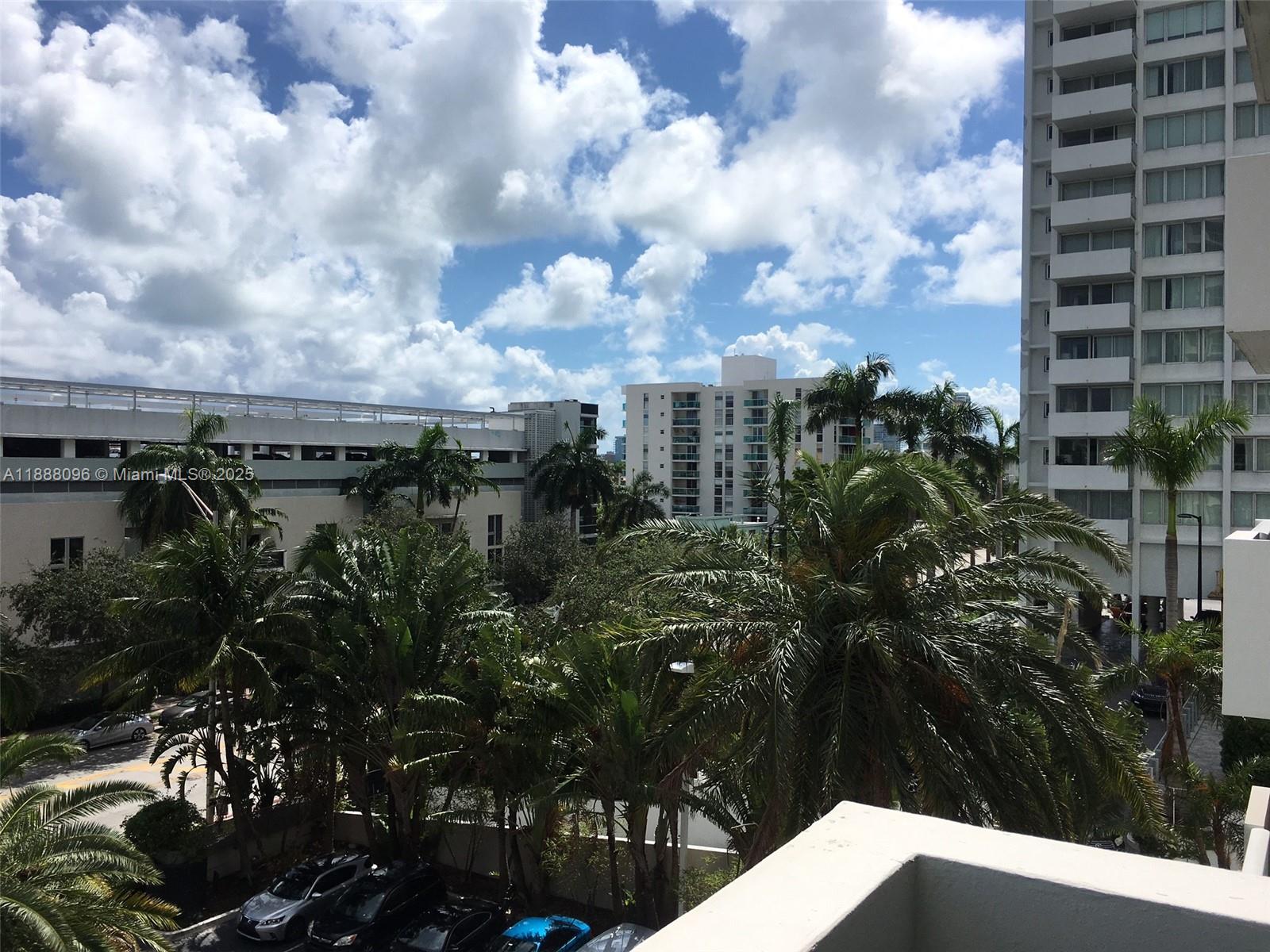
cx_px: 635
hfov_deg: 61.7
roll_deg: -0.9
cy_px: 476
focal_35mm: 29
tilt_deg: +1.5
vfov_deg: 48.2
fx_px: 1064
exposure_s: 1/3663
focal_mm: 4.15
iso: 25
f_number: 2.2
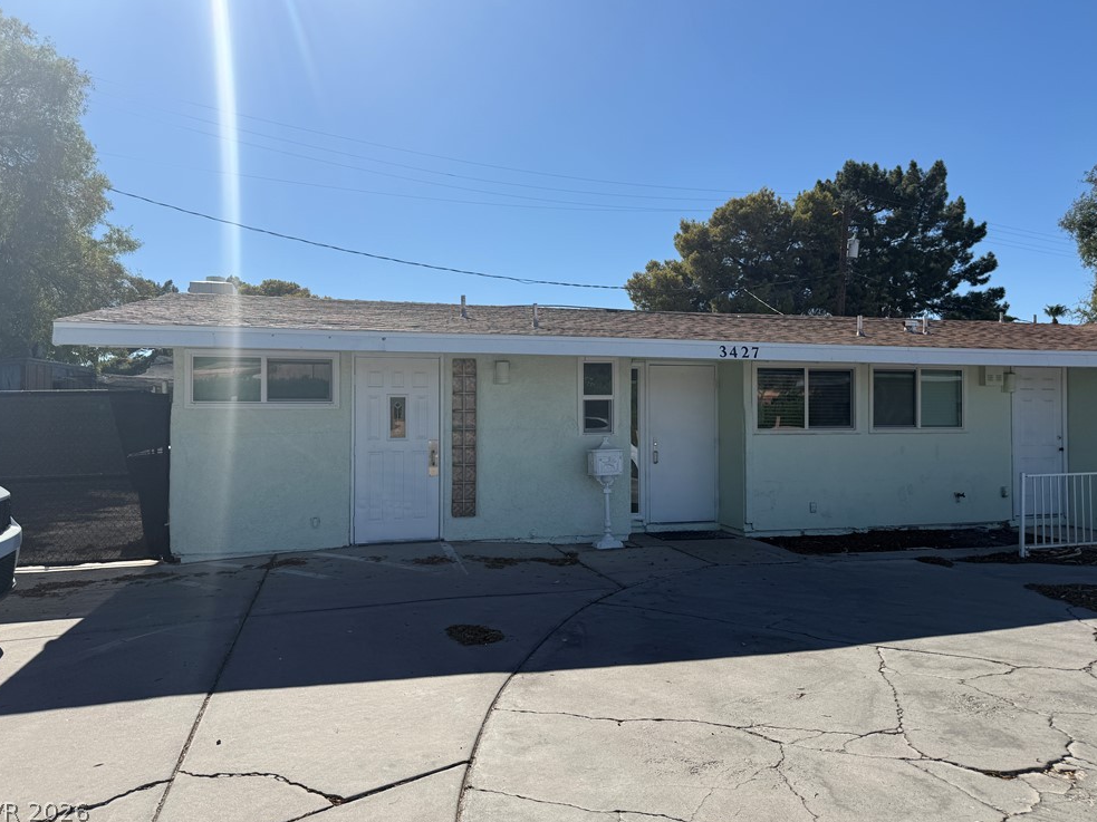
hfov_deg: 69.4
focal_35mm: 25
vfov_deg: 54.9
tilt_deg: +0.1
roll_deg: -0.5
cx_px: 538
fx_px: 792
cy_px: 402
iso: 80
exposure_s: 1/6173
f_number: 1.78
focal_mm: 6.76
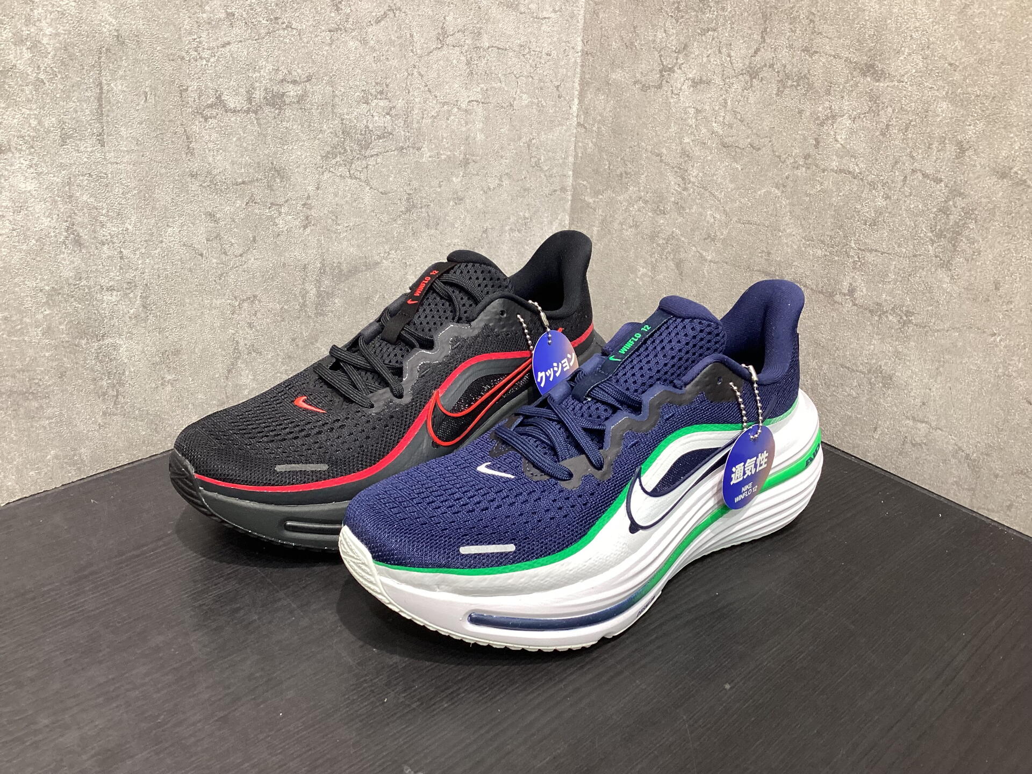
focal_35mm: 31
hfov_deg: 58.4
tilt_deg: -27.1
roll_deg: -3.0
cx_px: 516
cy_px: 387
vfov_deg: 45.4
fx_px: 924
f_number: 2.4
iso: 125
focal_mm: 3.3
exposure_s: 1/60
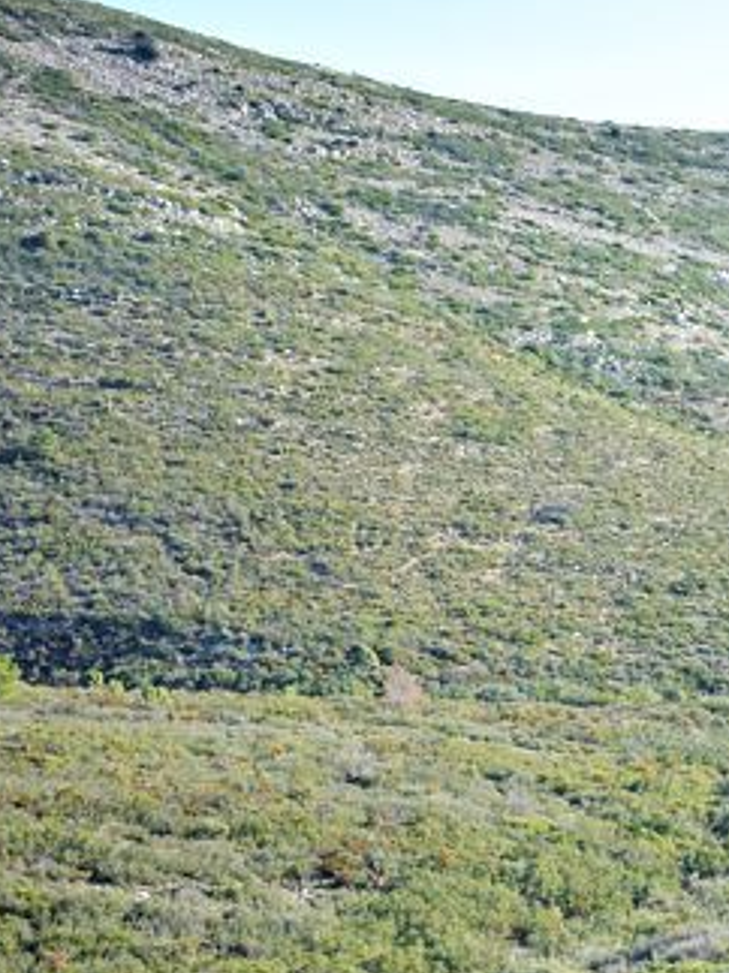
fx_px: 2810
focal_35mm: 100
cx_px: 970
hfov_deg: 14.1
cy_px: 679
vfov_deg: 19.6
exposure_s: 1/1250
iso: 400
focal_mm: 28
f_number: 5
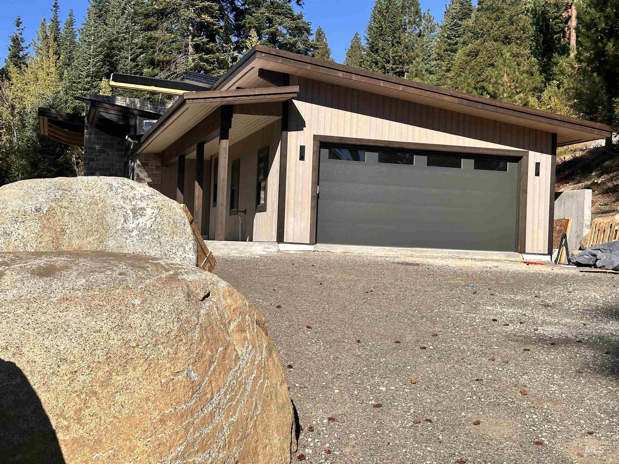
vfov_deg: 30.3
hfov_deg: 39.7
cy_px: 232
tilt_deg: +1.4
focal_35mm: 48
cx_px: 310
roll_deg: -2.2
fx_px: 858
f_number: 1.78
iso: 64
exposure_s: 1/4785
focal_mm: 6.86
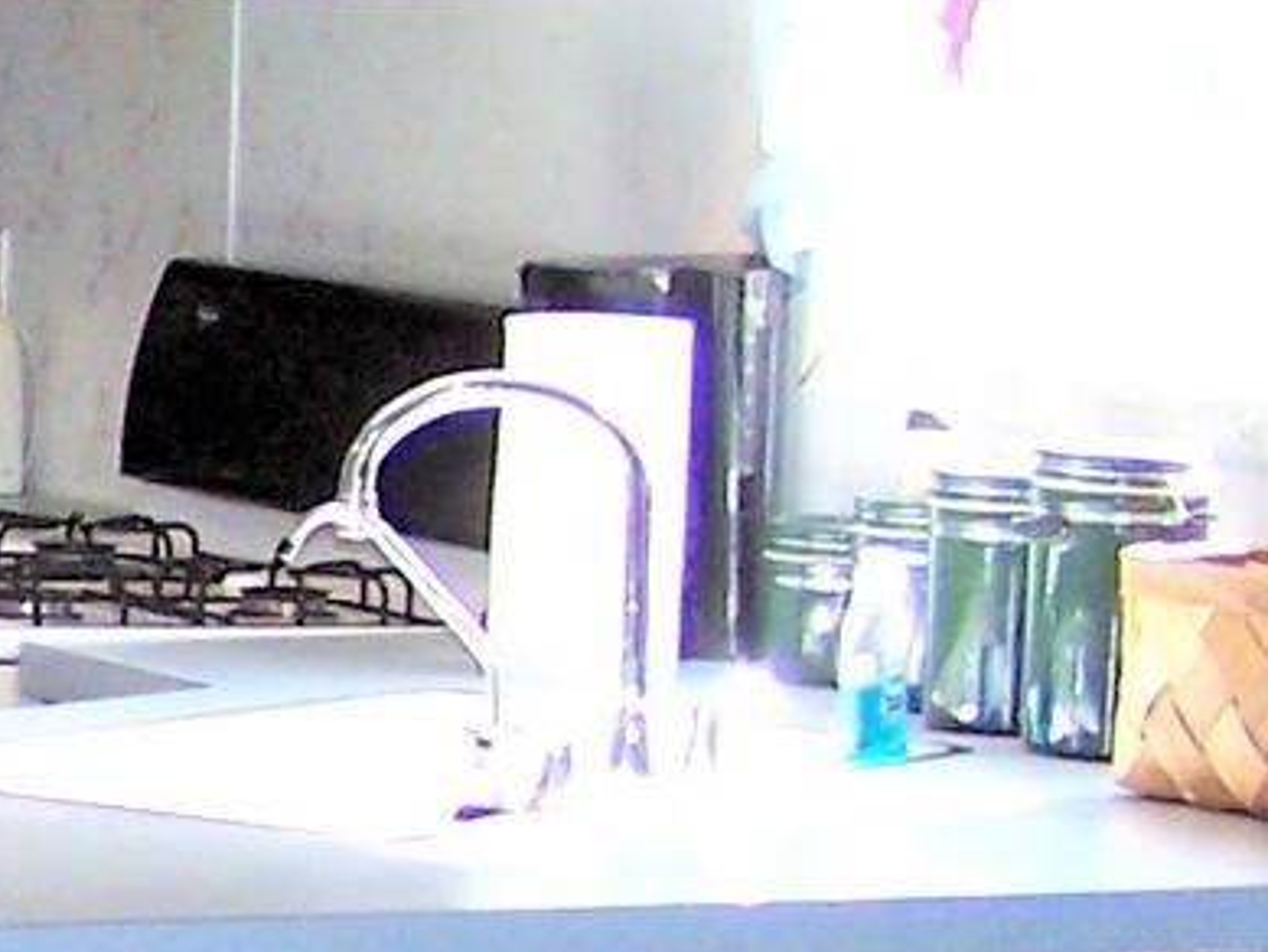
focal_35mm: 200
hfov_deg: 9.2
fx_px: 7328
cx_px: -1390
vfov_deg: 7.4
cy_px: 668
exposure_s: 1/60
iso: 140
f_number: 2.8
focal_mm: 6.3
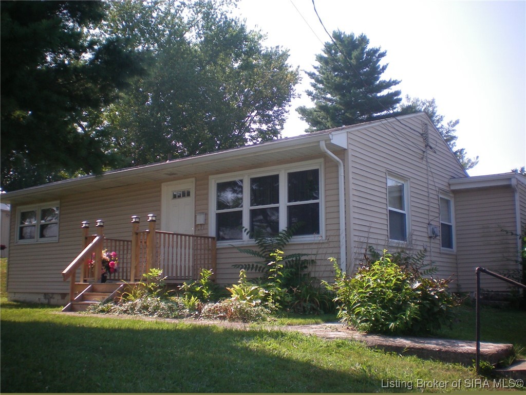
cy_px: 198
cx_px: 263
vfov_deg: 37.7
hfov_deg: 49.0
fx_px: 577
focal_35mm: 38
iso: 64
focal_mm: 6.3
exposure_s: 1/400
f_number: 3.1
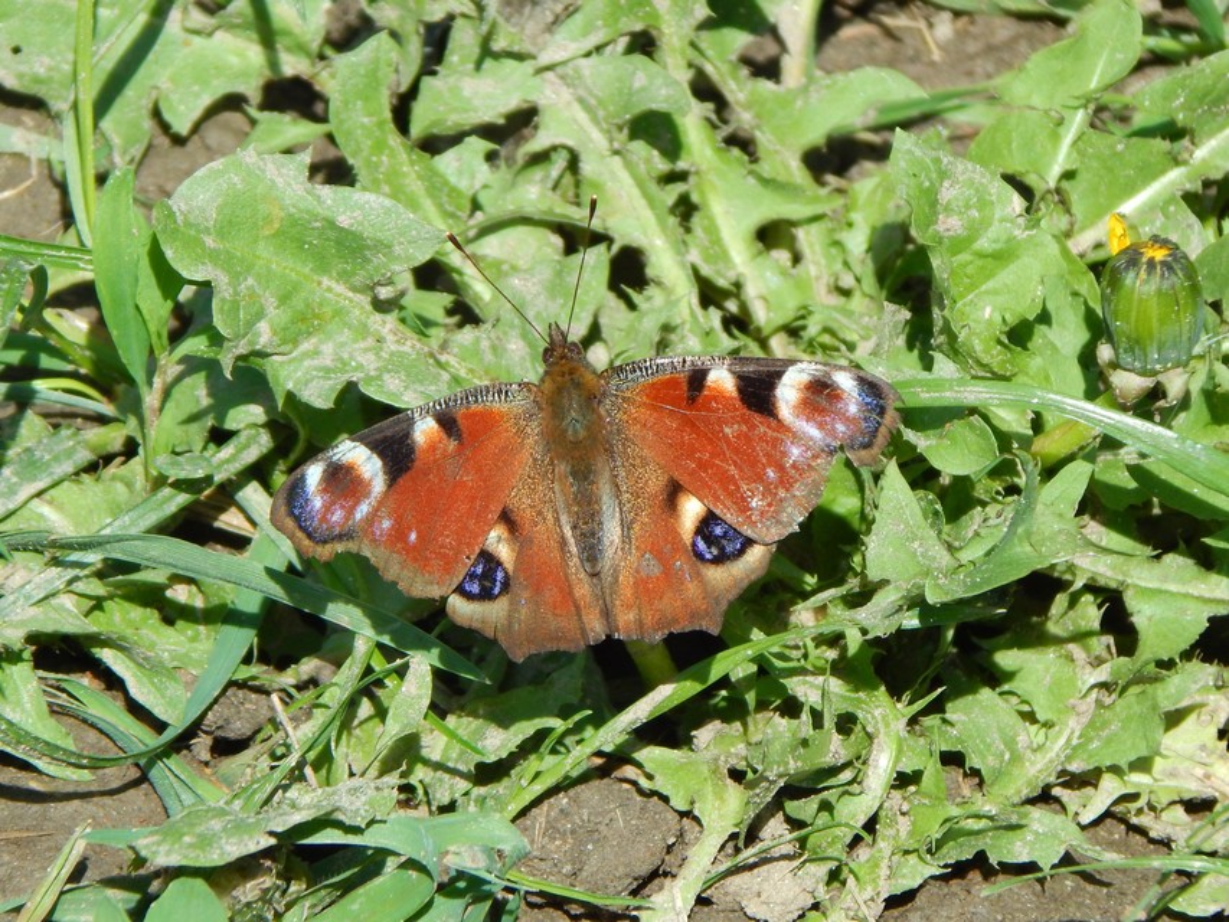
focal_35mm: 493
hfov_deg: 4.0
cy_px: 461
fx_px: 17506
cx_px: 614
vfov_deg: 3.0
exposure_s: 1/400
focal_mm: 88.6
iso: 125
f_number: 5.8
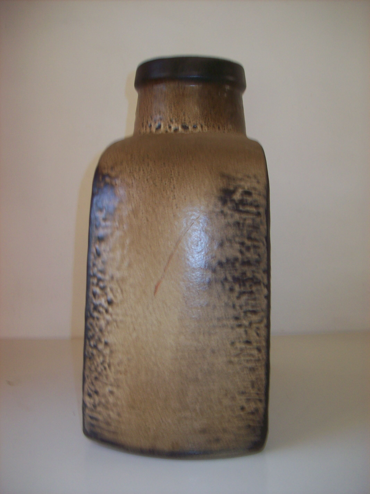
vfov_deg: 51.4
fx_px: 513
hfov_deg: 39.6
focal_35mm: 36
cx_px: 185
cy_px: 247
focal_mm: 6
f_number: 2.7
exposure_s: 1/64
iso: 80
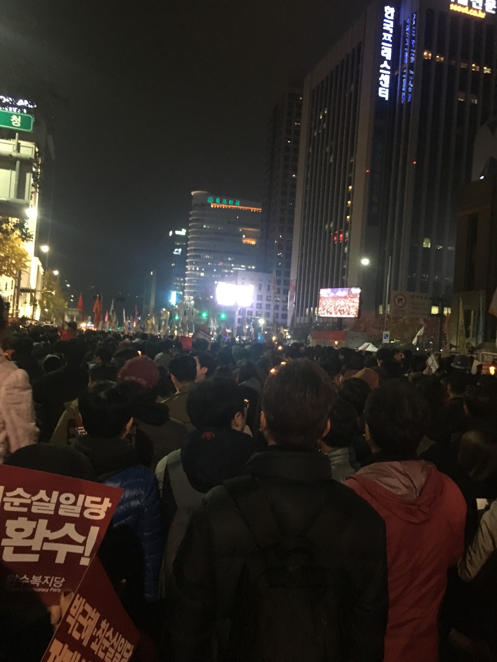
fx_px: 555
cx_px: 248
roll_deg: -5.2
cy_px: 331
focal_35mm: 29
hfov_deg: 48.2
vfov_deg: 61.7
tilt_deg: +1.7
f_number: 2.2
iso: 320
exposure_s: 1/15
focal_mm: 4.15
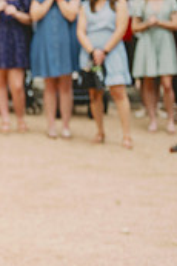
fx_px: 1264
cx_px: -194
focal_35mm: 171
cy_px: 198
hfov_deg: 7.6
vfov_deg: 12.0
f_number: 2.8
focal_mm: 51
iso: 250
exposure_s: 1/640
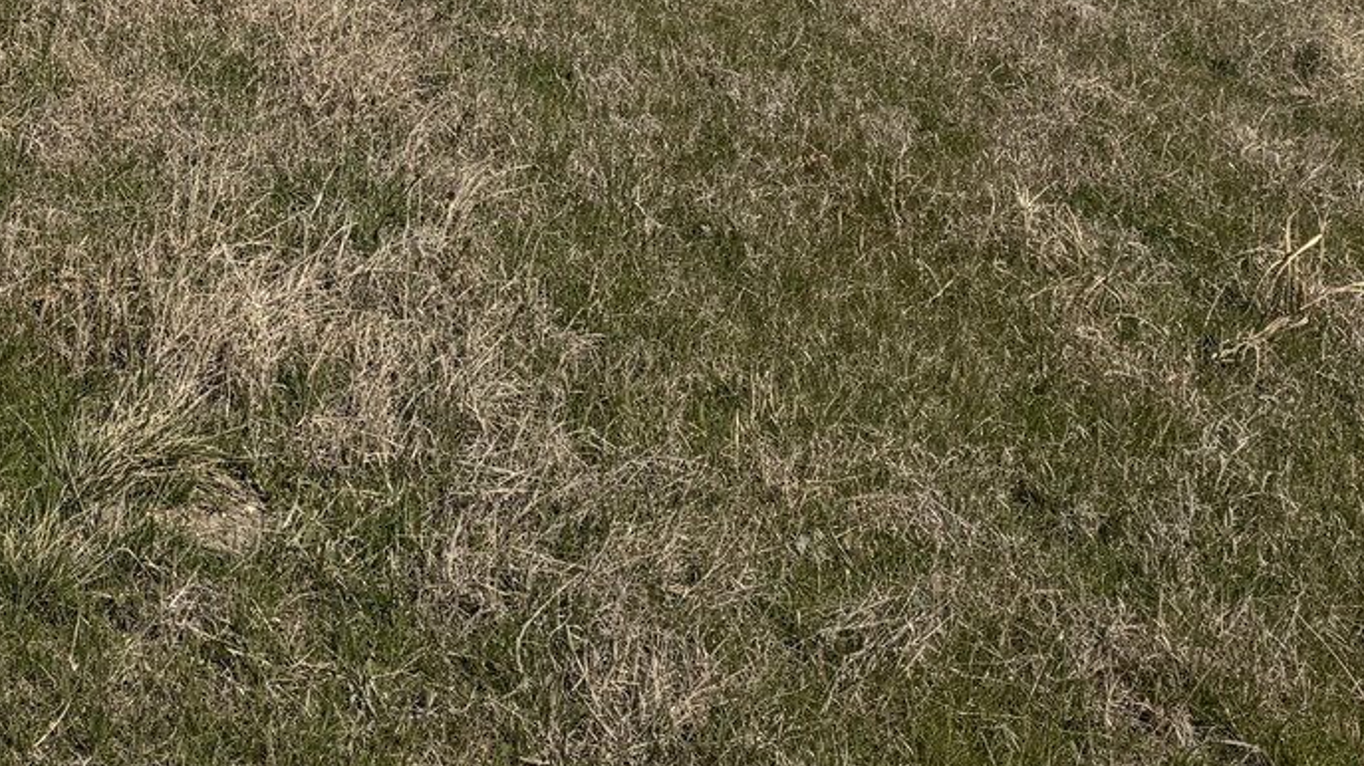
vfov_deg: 14.1
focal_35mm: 78
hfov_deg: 25.6
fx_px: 2820
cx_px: -46
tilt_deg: -2.7
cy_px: -494
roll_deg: +0.4
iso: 80
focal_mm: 6.76
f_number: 1.78
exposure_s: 1/9009
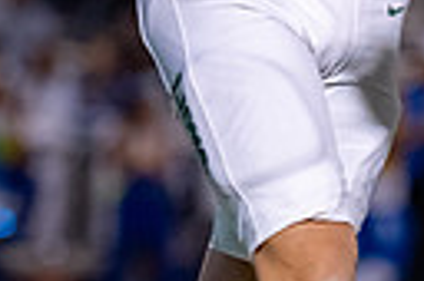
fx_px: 9140
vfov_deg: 1.8
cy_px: -193
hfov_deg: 2.7
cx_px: 158
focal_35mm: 777
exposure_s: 1/1000
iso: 3200
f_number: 2.8
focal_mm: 149
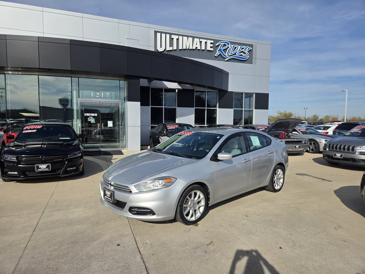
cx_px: 182
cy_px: 137
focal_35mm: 23
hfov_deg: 73.9
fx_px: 243
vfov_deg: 58.9
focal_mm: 5.4
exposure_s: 1/6215
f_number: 1.8
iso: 80
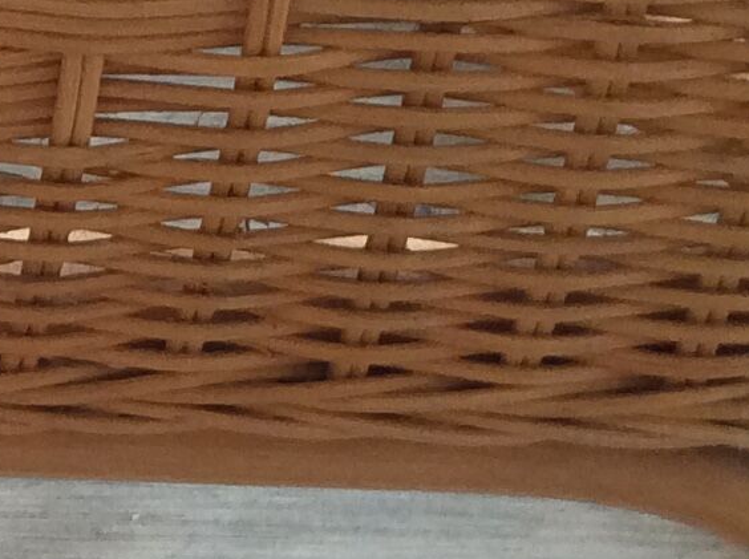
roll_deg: -0.8
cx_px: -445
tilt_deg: -32.6
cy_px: 542
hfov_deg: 12.6
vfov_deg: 10.0
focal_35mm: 147
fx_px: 3175
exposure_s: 1/25
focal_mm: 3.3
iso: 80
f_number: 2.4
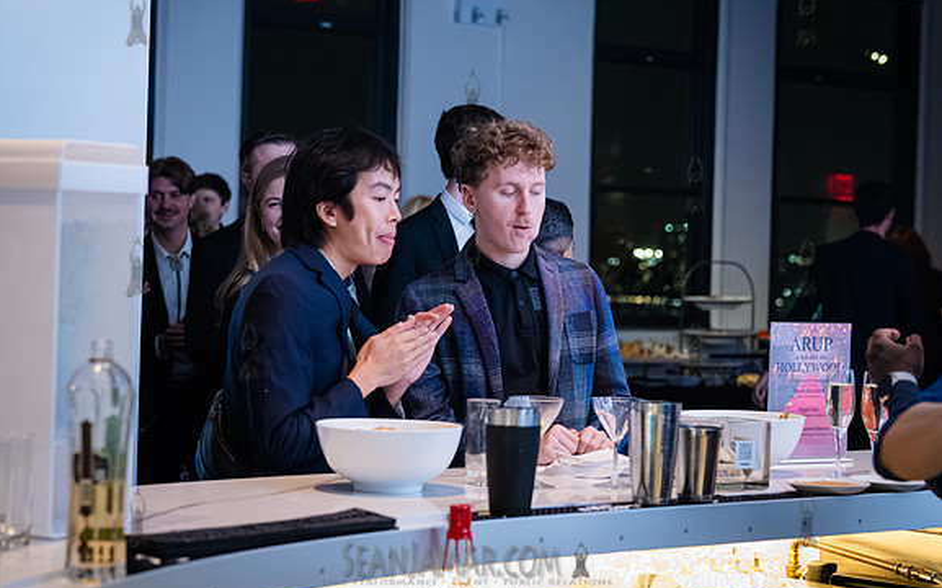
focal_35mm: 83
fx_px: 2130
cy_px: 277
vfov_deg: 15.7
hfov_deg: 24.9
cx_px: 503
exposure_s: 1/320
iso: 12800
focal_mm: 64
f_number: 3.5
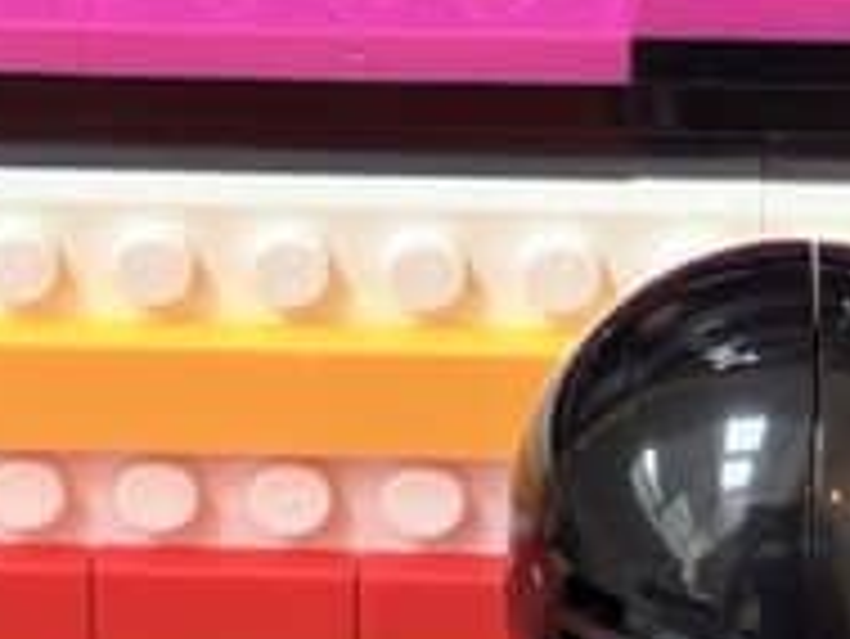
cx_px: 688
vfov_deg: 5.7
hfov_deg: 7.6
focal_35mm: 260
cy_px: 342
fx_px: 6388
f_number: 1.78
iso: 320
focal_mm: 6.76
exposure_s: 1/40
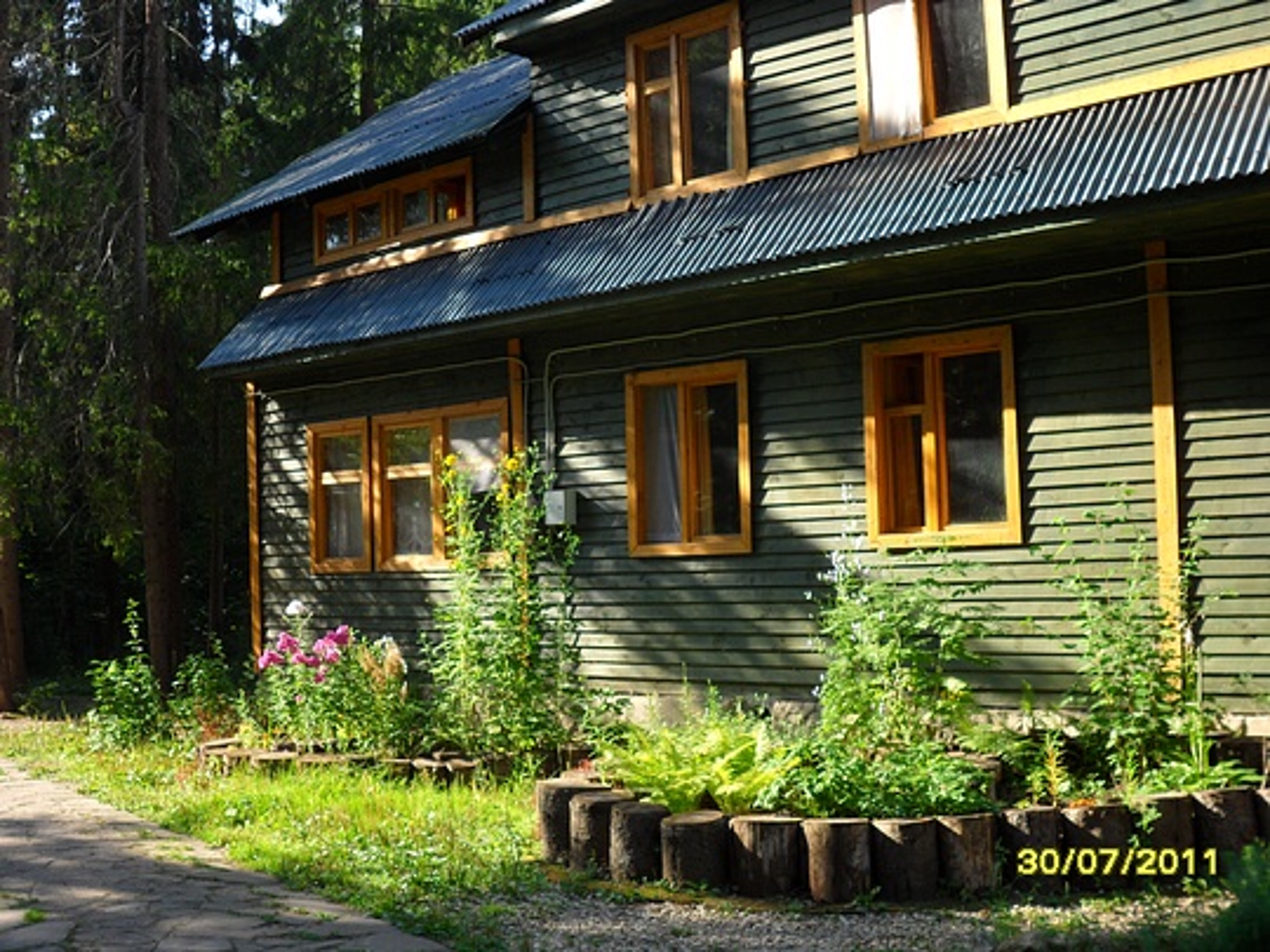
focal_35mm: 44
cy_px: 476
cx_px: 635
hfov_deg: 42.9
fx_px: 1614
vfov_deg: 32.9
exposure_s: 1/125
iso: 80
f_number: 4.5
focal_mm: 7.8
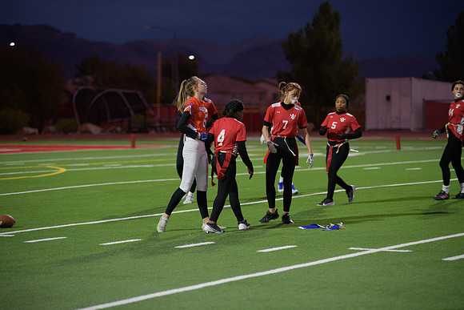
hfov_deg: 15.8
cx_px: 232
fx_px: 1676
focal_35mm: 130
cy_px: 155
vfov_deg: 10.6
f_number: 2.8
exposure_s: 1/200
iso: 640
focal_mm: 130
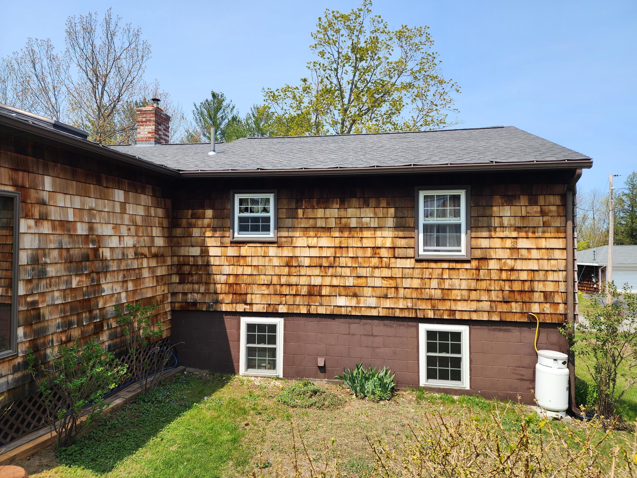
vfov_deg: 58.9
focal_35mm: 23
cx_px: 318
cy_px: 239
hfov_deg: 73.9
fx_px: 423
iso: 12
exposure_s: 1/675
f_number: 1.8
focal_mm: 6.4
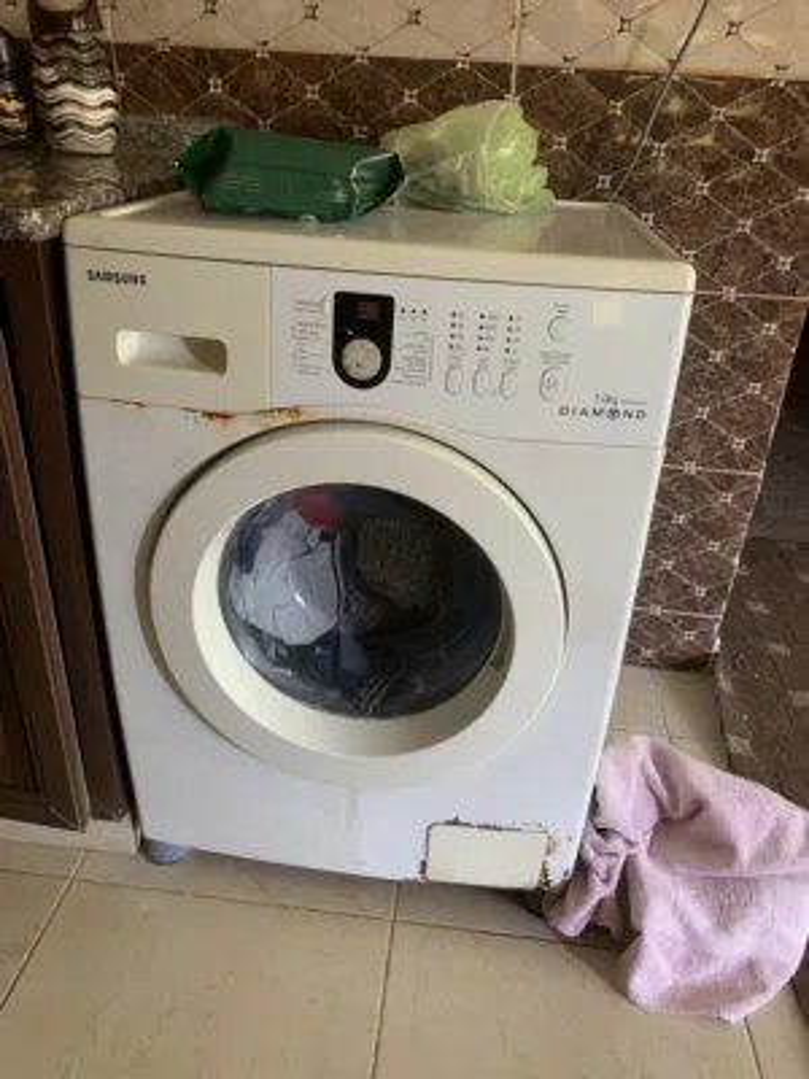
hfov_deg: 53.1
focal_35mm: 26
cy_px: 540
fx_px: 810
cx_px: 404
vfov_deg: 67.3
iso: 400
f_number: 1.8
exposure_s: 1/59
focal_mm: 4.25
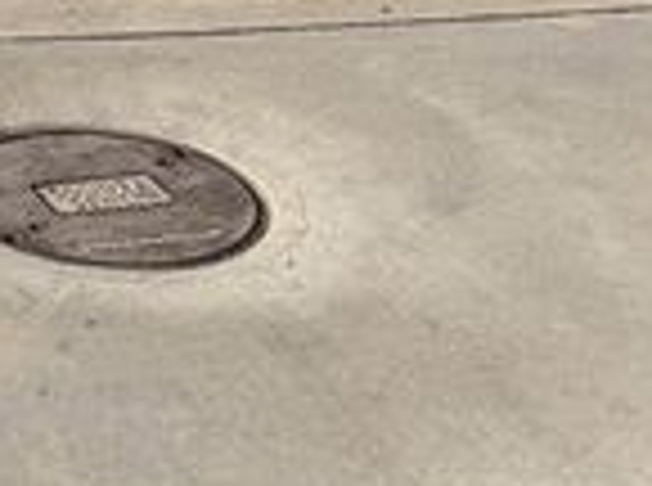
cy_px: -200
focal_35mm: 83
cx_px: -261
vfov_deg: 16.4
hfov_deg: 20.8
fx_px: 1559
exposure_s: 1/4405
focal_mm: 6.76
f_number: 1.78
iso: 80
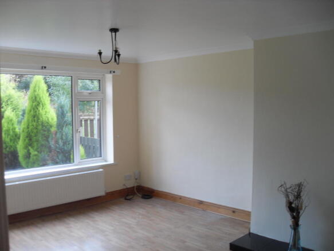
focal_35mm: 34
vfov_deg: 41.8
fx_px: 328
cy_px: 126
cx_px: 167
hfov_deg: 54.0
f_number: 2.8
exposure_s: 1/45
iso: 80
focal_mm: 6.3
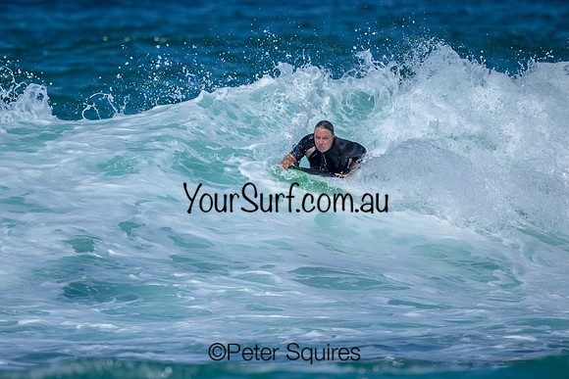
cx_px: 237
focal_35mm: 1092
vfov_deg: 1.3
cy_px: 181
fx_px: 17257
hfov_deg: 1.9
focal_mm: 800
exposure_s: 1/2500
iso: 160
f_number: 6.3
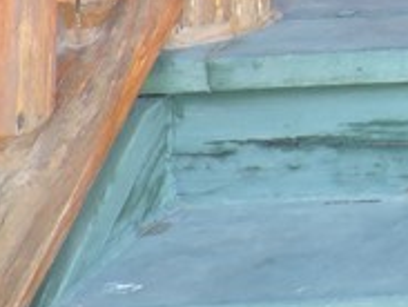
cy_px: -507
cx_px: 1086
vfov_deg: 9.5
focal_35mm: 134
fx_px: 1582
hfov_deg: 11.3
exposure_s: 1/100
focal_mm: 4.3
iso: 100
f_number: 3
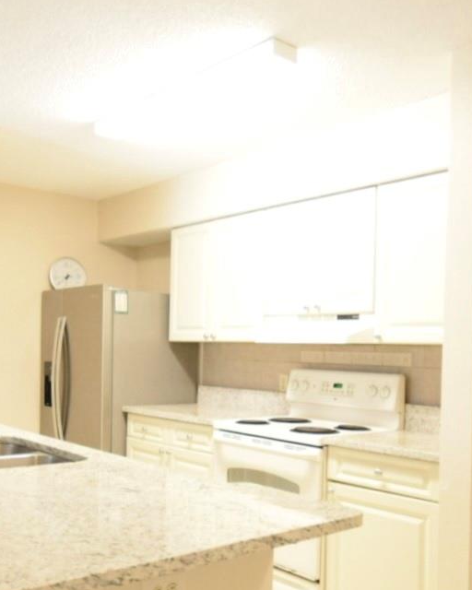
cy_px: 347
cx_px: 208
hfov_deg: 43.3
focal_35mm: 34
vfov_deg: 52.6
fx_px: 594
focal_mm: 10
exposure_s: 1/50
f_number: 4
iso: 3200
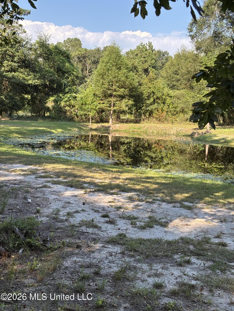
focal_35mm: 52
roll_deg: -3.2
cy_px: 156
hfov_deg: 28.0
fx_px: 469
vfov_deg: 36.8
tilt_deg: -6.4
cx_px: 117
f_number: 1.6
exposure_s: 1/525
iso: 32
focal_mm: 5.96
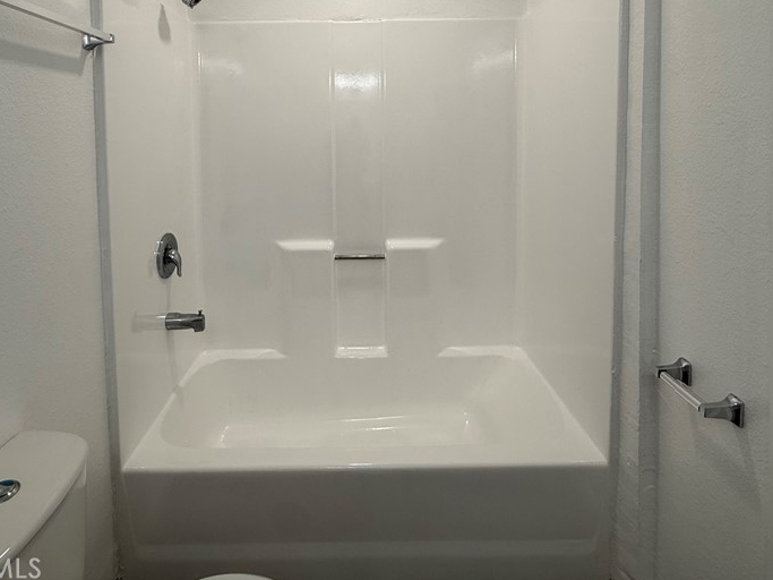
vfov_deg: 60.2
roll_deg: +0.5
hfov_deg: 78.9
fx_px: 469
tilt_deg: -2.4
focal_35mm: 21
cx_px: 355
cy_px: 150
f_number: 2.2
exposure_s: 1/120
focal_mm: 2.22
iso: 50
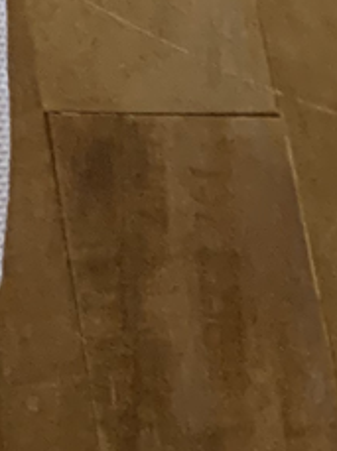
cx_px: -828
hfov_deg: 6.9
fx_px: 2369
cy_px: -467
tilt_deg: -61.1
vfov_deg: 10.0
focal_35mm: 182
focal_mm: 4.25
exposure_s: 1/40
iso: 400
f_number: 1.8
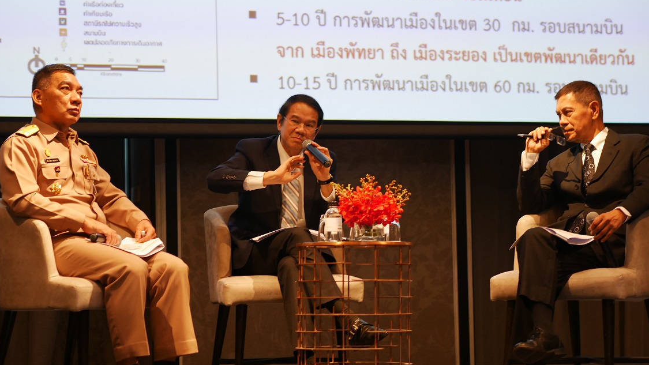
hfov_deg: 21.6
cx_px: 324
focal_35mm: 99
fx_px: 1704
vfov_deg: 12.2
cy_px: 197
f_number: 1.8
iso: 400
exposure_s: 1/100
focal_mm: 45
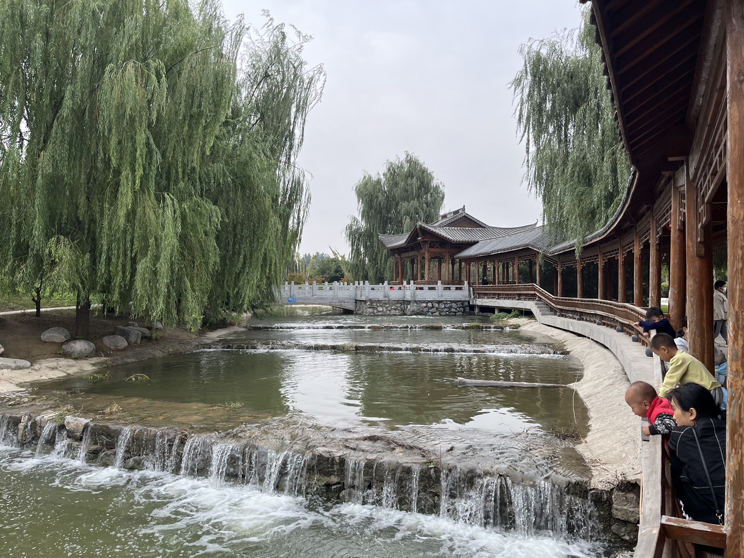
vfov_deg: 53.1
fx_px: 559
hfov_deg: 67.3
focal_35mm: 26
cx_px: 372
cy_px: 279
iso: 50
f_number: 1.6
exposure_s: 1/1776
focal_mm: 5.1
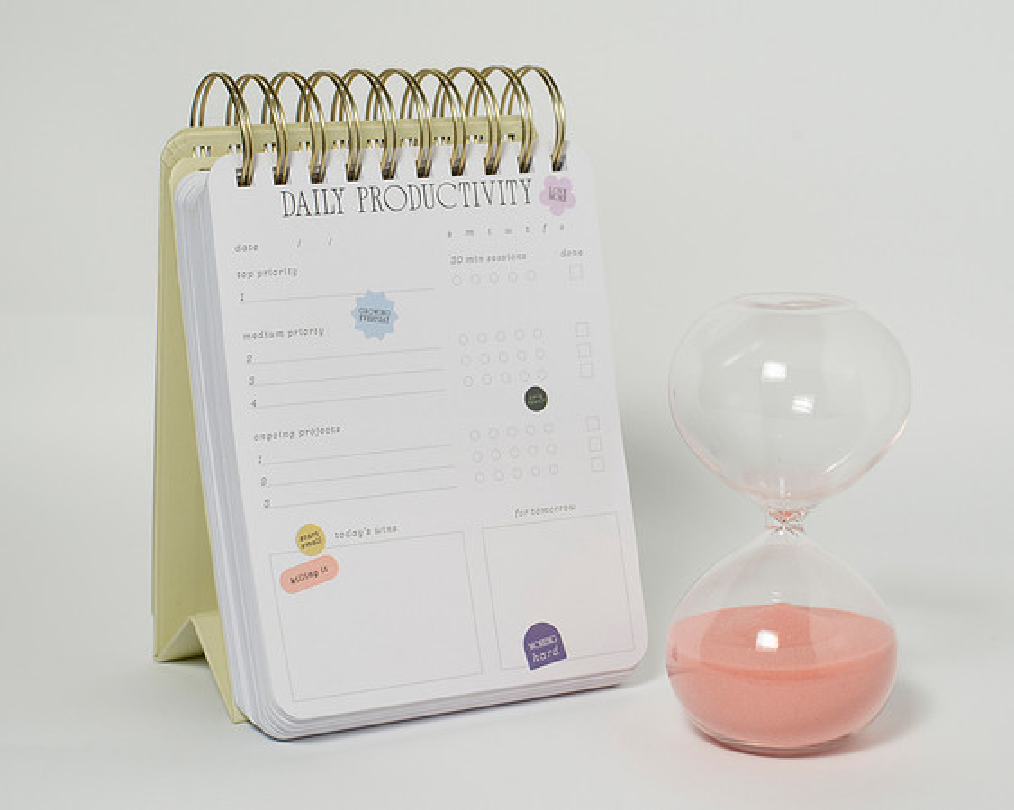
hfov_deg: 25.7
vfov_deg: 20.7
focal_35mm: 74
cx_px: 536
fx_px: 2219
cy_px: 445
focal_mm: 50
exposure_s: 1/200
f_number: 9
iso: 200
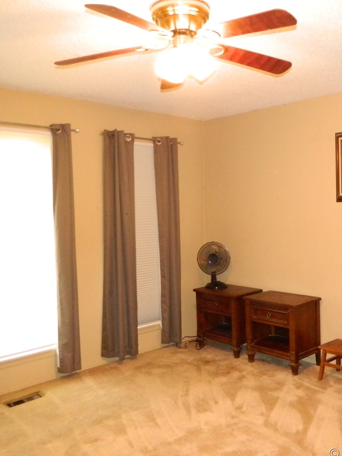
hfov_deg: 41.3
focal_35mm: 34
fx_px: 448
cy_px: 231
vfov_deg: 54.0
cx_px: 227
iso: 720
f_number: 3.1
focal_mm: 4.5
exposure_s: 1/30
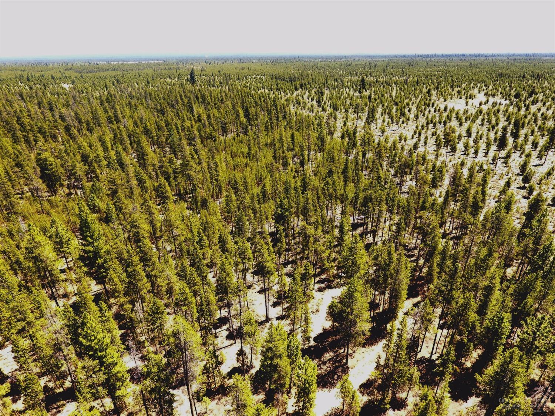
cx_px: 278
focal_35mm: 20
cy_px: 208
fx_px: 321
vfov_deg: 65.9
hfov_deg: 81.8
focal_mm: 3.61
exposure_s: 1/101
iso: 100
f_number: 2.8
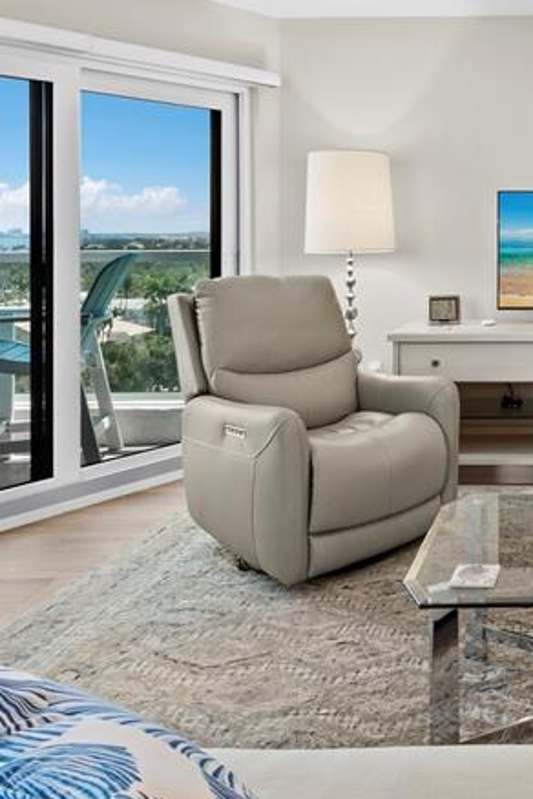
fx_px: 755
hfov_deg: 33.9
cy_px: 217
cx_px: 582
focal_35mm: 34
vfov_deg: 53.7
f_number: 10
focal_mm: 7
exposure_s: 1/5
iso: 320
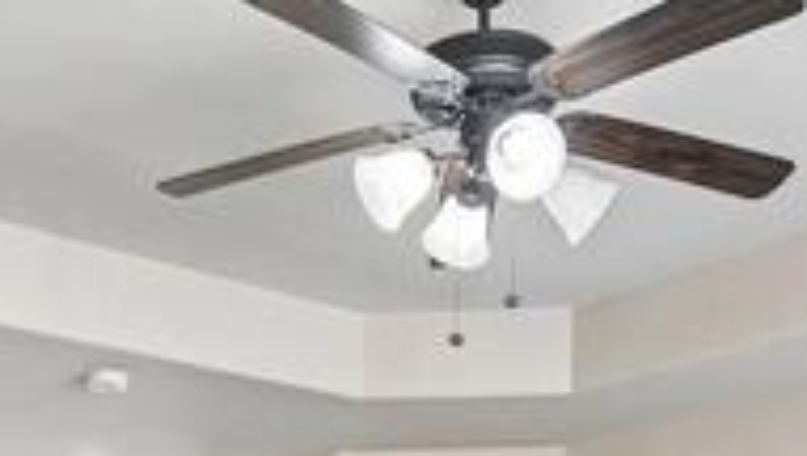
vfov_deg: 18.2
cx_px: 397
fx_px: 1237
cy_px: 718
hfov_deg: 36.1
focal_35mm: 58
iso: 400
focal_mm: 16.5
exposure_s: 1/20
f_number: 8
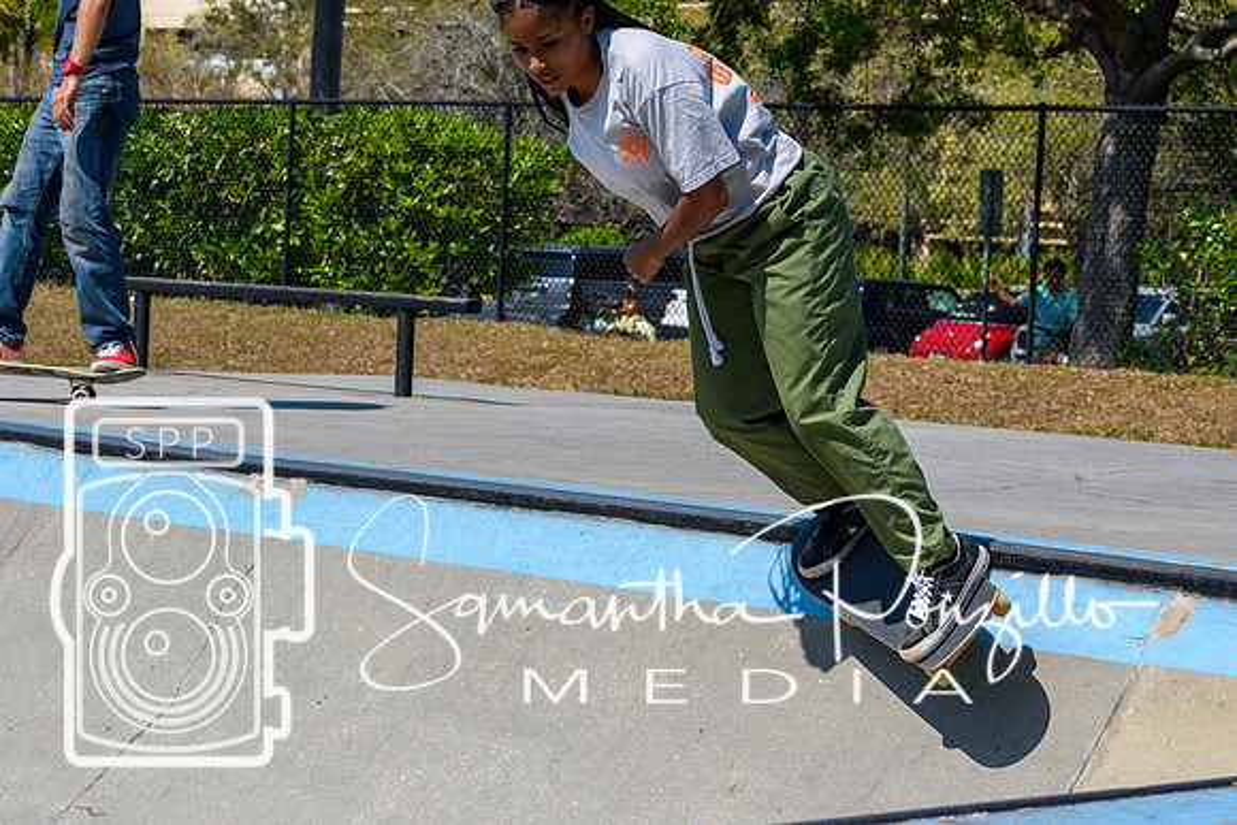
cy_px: 412
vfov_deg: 13.0
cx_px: 618
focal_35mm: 105
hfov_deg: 19.5
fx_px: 3609
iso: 200
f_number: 8
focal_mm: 70
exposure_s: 1/1000
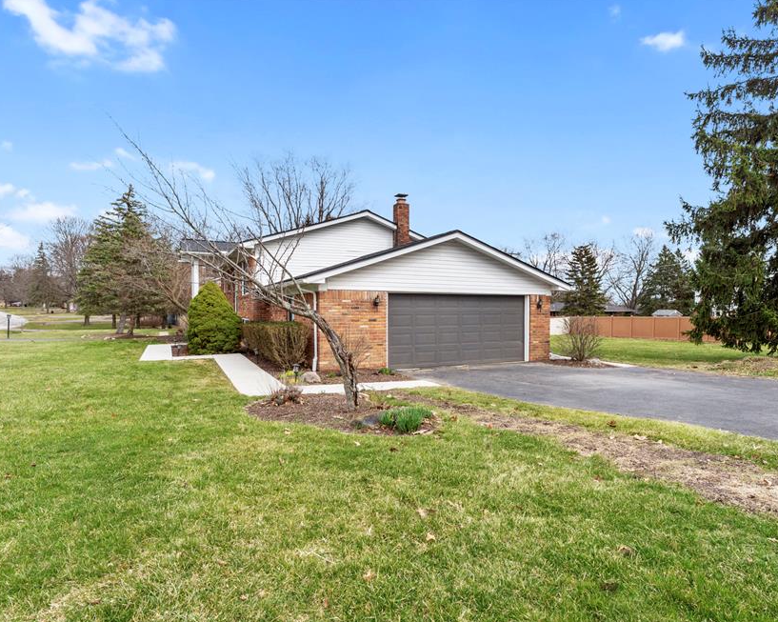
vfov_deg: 67.7
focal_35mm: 20
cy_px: 319
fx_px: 463
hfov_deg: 80.0
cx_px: 416
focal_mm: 17.1
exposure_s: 1/1000
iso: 500
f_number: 8
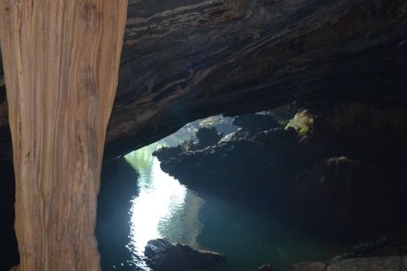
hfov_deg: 41.0
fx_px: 543
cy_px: 137
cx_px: 169
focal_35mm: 48
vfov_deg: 28.1
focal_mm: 24
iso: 1600
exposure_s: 1/60
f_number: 4
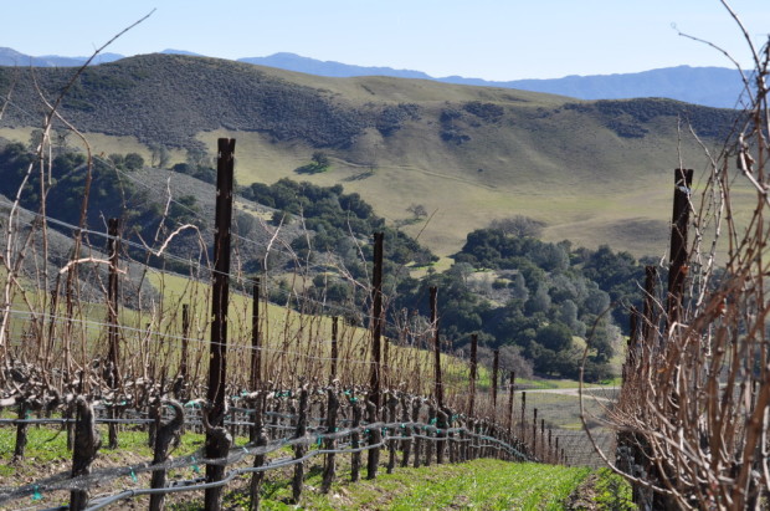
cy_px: 256
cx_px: 385
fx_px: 1601
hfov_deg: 27.0
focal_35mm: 75
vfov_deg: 18.1
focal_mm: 50
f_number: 9
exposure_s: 1/320
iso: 200
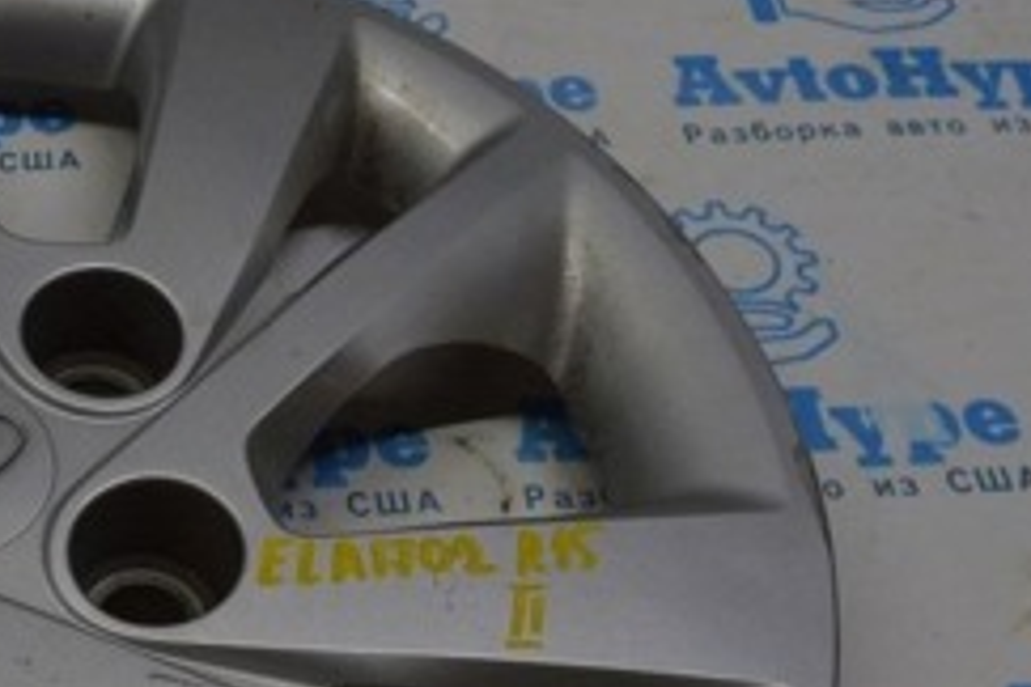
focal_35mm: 71
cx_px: -161
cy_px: 583
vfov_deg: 18.9
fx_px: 2033
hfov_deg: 25.9
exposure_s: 1/100
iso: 400
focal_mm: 18
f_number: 8
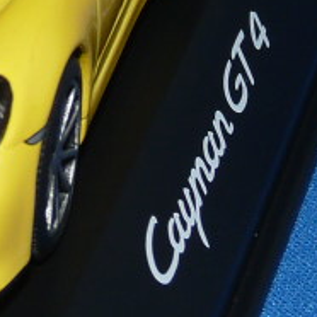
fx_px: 3626
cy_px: -49
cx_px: -150
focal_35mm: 350
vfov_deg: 5.0
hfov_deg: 5.0
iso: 100
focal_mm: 11.5
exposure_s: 1/60
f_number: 4
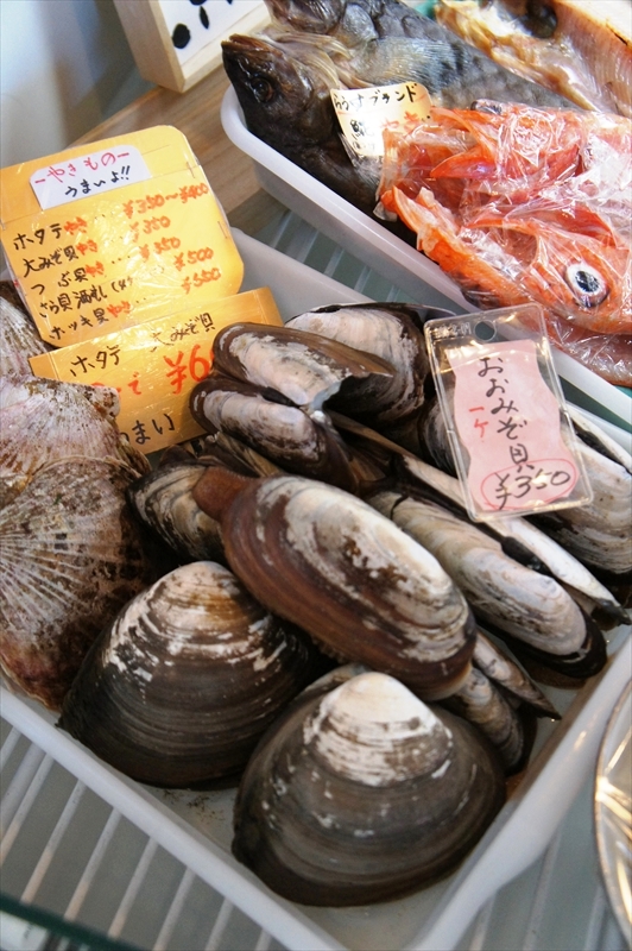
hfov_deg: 33.0
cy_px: 476
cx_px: 316
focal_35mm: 40
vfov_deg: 48.0
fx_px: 1068
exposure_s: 1/125
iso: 1600
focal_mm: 27
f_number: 4
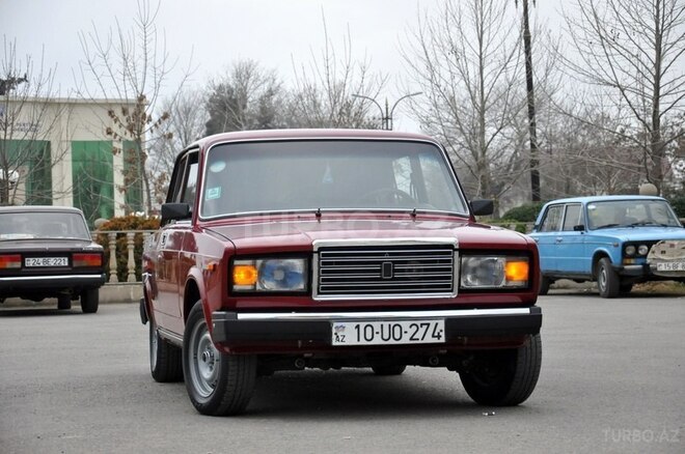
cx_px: 342
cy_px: 227
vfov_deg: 13.0
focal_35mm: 105
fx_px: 1995
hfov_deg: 19.5
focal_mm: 70
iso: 1250
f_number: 5.6
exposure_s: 1/1600
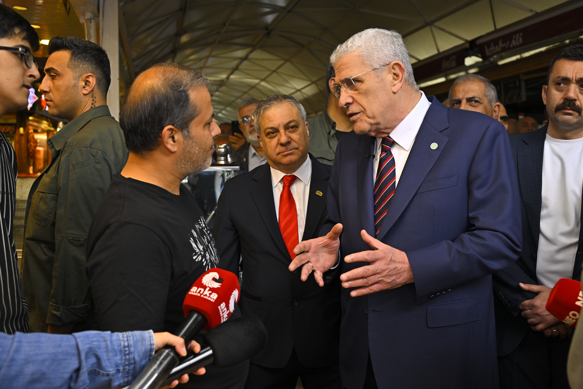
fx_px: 632
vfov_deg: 34.2
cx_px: 292
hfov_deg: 49.6
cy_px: 194
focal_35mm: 39
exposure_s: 1/200
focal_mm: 39
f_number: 5
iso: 640
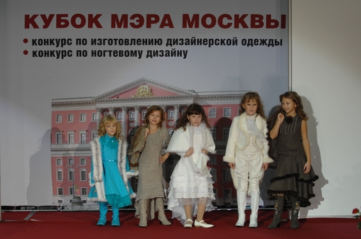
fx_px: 1352
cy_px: 120
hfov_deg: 15.2
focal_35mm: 135
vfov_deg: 10.1
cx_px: 180
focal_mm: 90
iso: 400
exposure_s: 1/160
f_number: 4
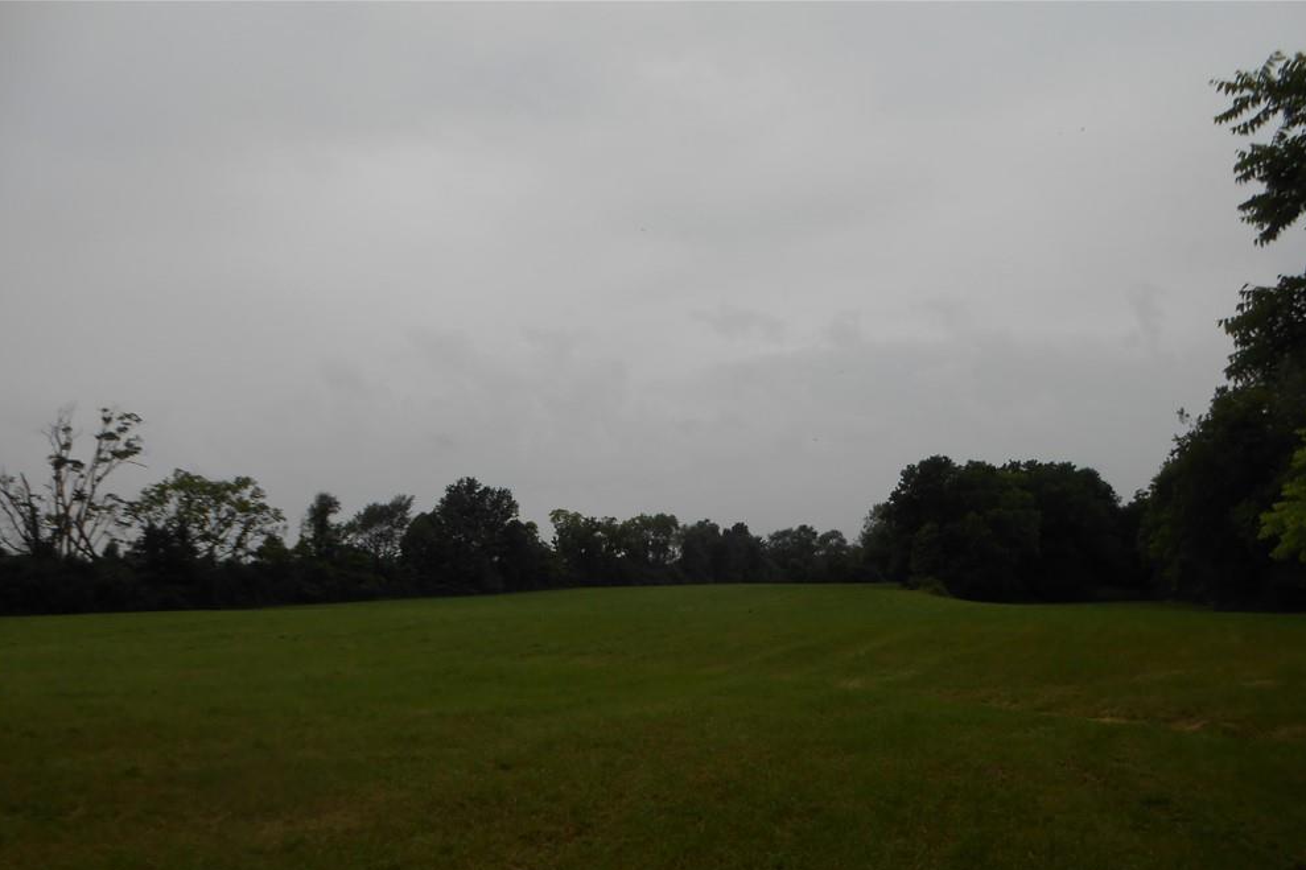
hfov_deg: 65.5
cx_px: 664
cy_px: 506
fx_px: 1016
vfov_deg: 46.2
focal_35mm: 28
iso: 80
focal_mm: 4.6
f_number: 3.5
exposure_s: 1/400
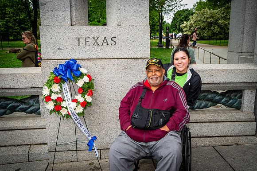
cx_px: 128
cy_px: 86
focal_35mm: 32
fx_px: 225
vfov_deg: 41.7
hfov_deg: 59.5
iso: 1400
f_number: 8
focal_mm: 31.5
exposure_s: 1/640
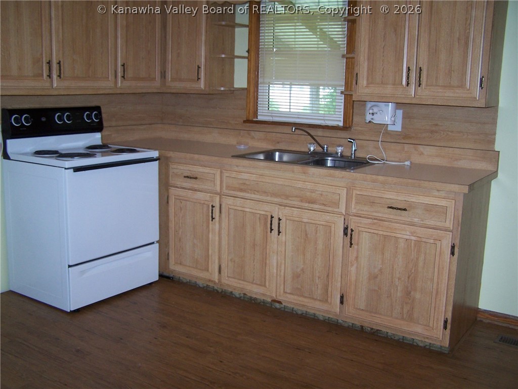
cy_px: 194
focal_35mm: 38
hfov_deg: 49.0
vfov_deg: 37.7
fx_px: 569
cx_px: 259
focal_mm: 6.3
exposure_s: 1/60
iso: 140
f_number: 2.8
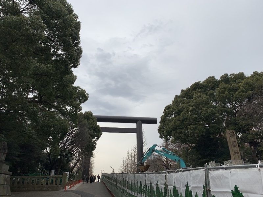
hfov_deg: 67.3
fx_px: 198
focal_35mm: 26
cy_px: 98
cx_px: 132
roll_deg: -0.6
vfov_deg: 53.1
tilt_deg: +26.4
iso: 25
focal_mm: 4.25
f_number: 1.8
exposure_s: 1/2481
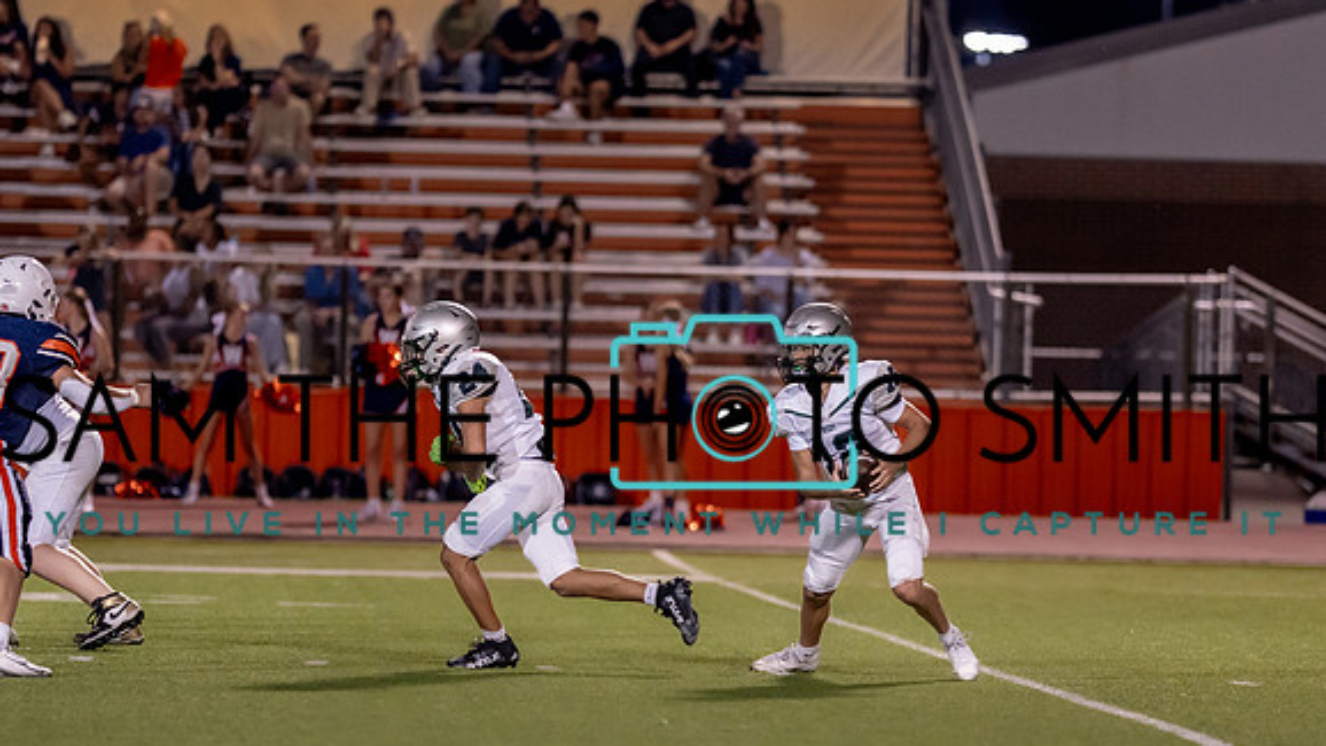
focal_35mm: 250
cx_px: 754
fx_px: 8789
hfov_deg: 8.6
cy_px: 446
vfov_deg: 4.9
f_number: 1.8
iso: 1250
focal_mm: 135
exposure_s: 1/1000
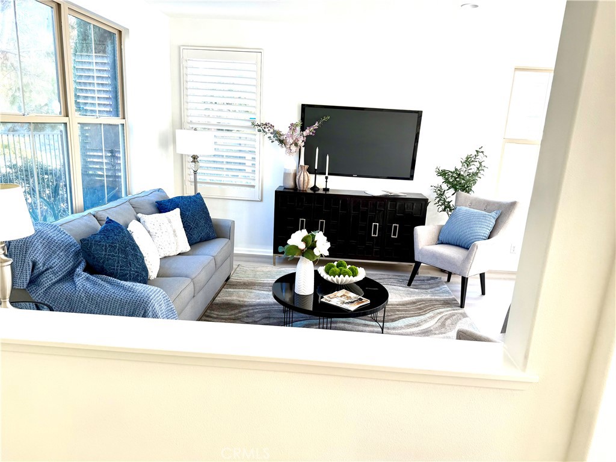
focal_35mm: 24
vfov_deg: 56.8
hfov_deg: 71.6
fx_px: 427
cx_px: 308
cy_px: 231
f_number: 1.78
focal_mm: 6.76
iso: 100
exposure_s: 1/122
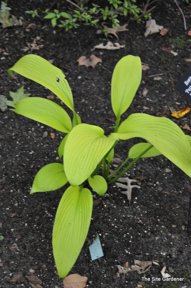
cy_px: 144
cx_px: 96
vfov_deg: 26.0
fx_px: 622
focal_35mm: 78
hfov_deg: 17.5
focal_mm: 52
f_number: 5
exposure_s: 1/40
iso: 800
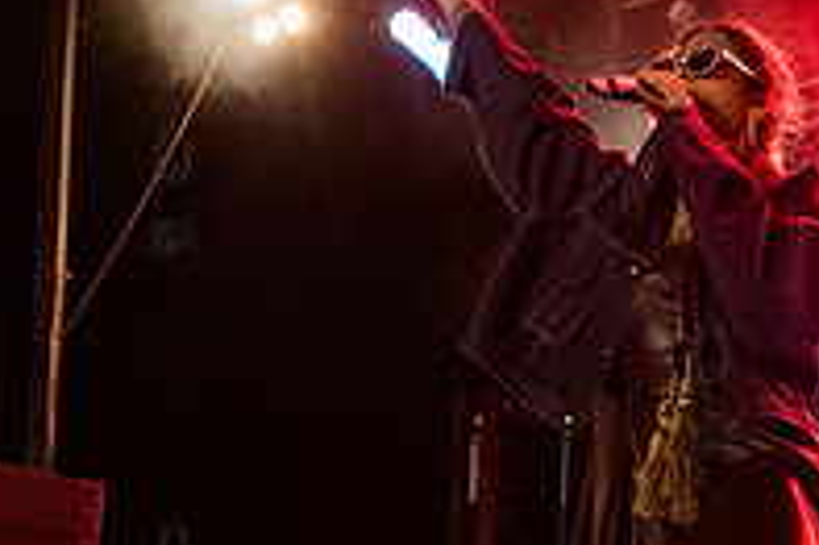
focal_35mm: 75
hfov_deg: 26.1
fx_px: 1705
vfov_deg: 18.1
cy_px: 387
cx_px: 748
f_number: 3.5
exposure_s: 1/400
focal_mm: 24
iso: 6400
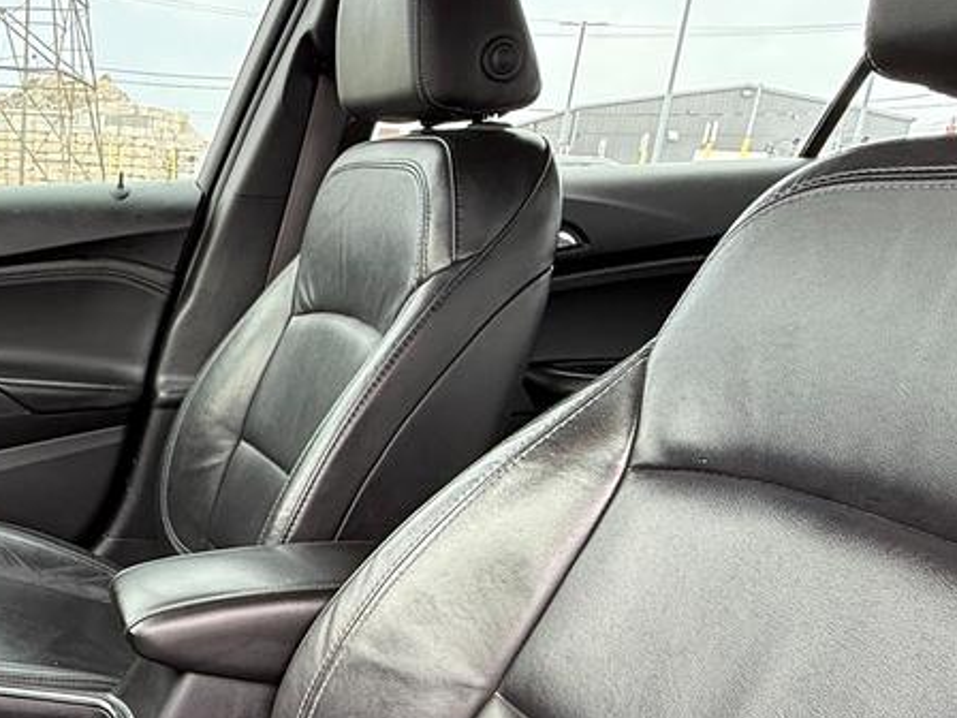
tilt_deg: -19.2
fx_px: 1106
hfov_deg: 41.8
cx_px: 41
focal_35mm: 40
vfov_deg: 35.2
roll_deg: -3.2
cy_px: 534
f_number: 2.2
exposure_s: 1/99
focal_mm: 2.22
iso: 80
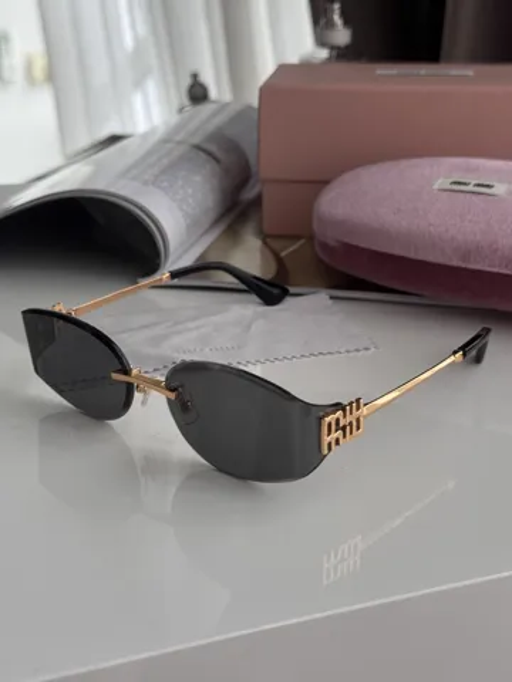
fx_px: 947
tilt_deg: -21.7
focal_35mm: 48
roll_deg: -0.2
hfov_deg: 30.3
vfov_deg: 39.7
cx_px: 256
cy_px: 341
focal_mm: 6.76
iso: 64
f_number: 1.78
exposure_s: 1/436
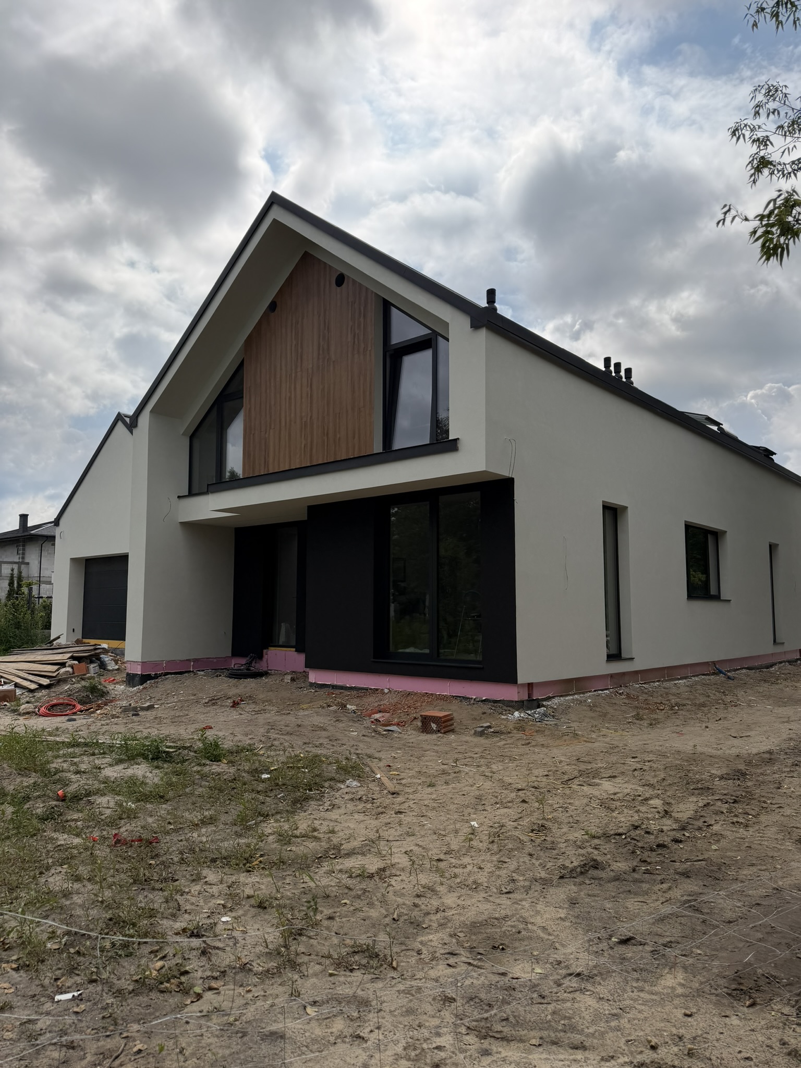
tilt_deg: +5.5
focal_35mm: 24
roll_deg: -0.8
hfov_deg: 56.8
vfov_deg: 71.6
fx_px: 740
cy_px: 534
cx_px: 400
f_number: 1.78
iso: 80
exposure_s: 1/11905
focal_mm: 6.76
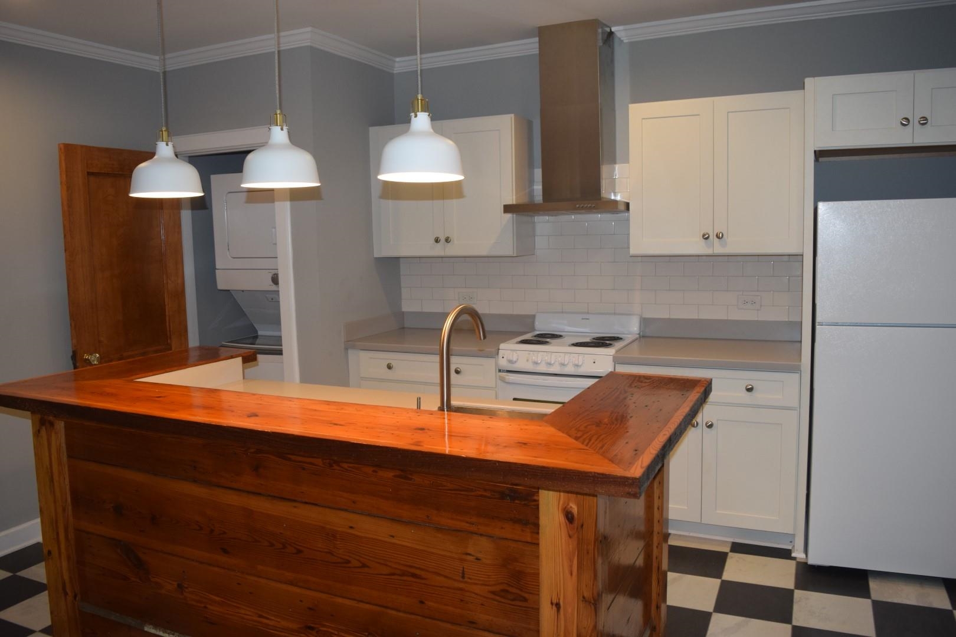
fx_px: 717
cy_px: 318
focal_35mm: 27
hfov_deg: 67.4
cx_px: 478
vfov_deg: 47.9
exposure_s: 1/100
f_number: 5
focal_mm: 18
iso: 800
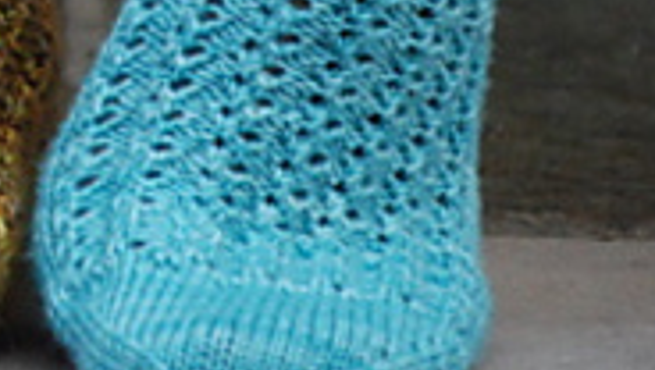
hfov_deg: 3.9
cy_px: -349
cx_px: -456
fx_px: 9494
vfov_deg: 2.2
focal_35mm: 546
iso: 1600
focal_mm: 100
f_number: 5.6
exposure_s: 1/500
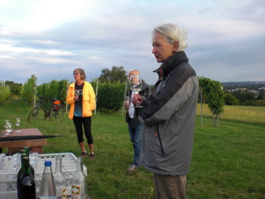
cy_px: 100
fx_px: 291
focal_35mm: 38
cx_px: 132
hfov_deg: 49.0
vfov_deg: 37.7
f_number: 3.1
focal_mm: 6.3
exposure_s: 1/125
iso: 64
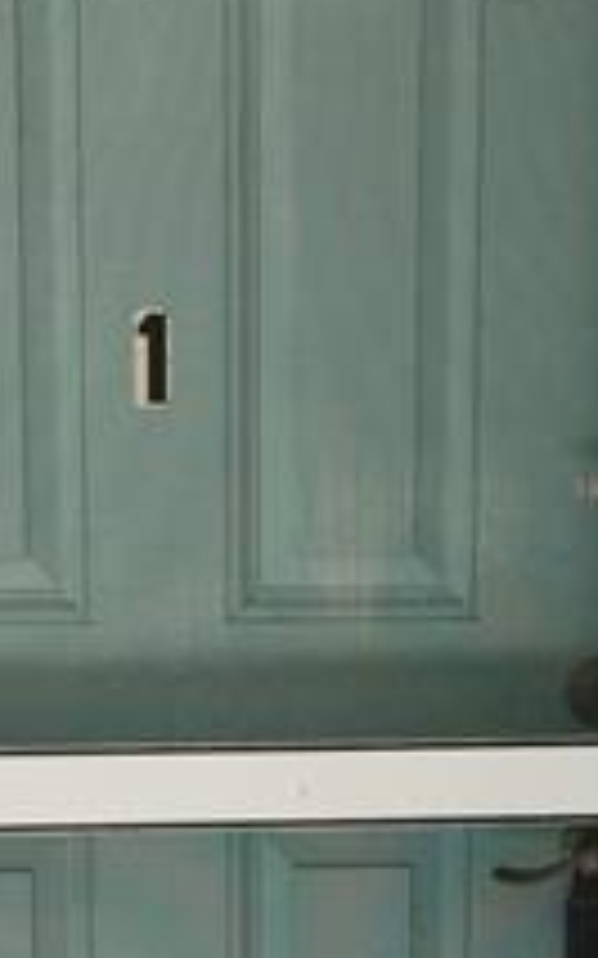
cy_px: 832
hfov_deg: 14.8
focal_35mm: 88
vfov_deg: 23.1
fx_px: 2296
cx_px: 211
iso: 20
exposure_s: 1/217
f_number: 1.8
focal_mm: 5.4
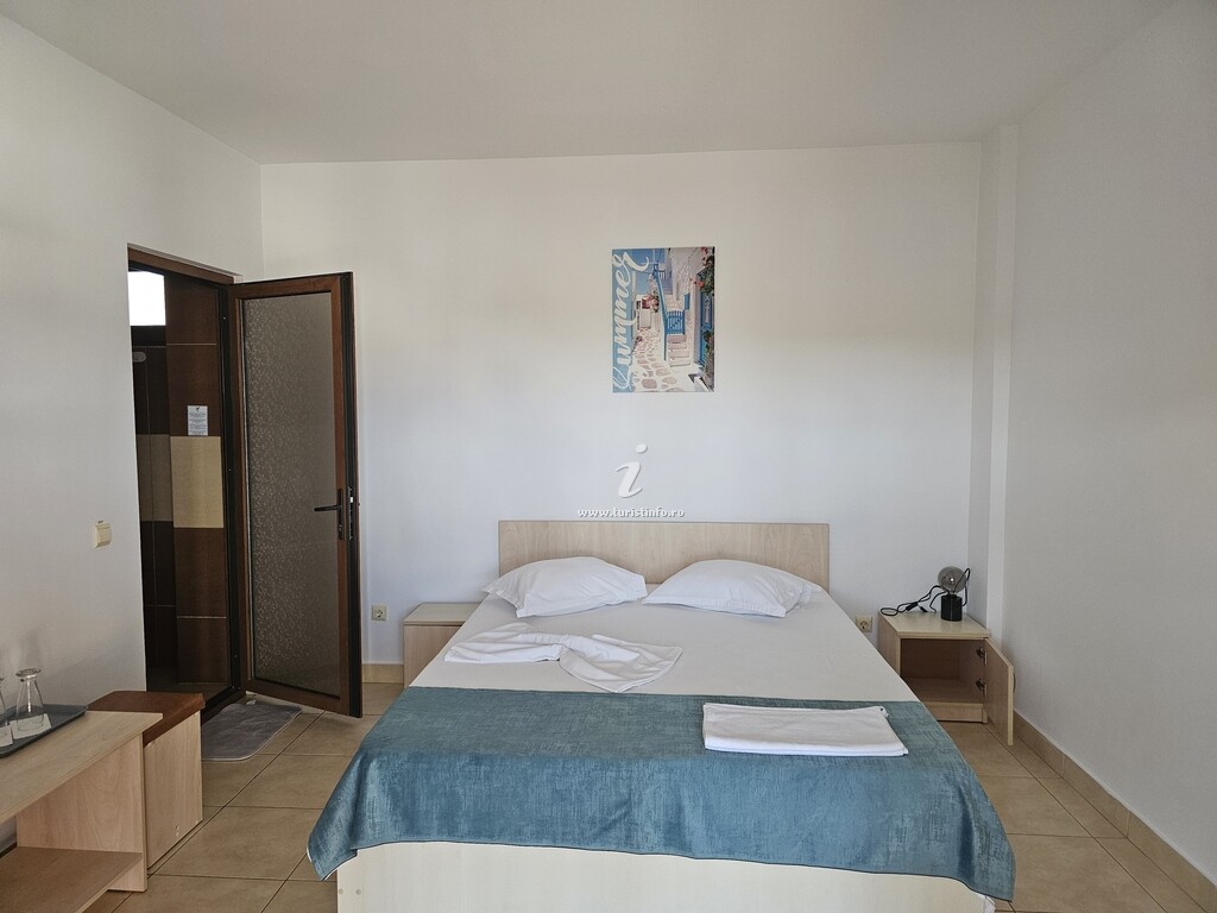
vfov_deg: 58.9
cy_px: 456
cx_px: 608
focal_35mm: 23
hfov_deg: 73.9
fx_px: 809
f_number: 1.7
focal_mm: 6.3
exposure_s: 1/142
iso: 320
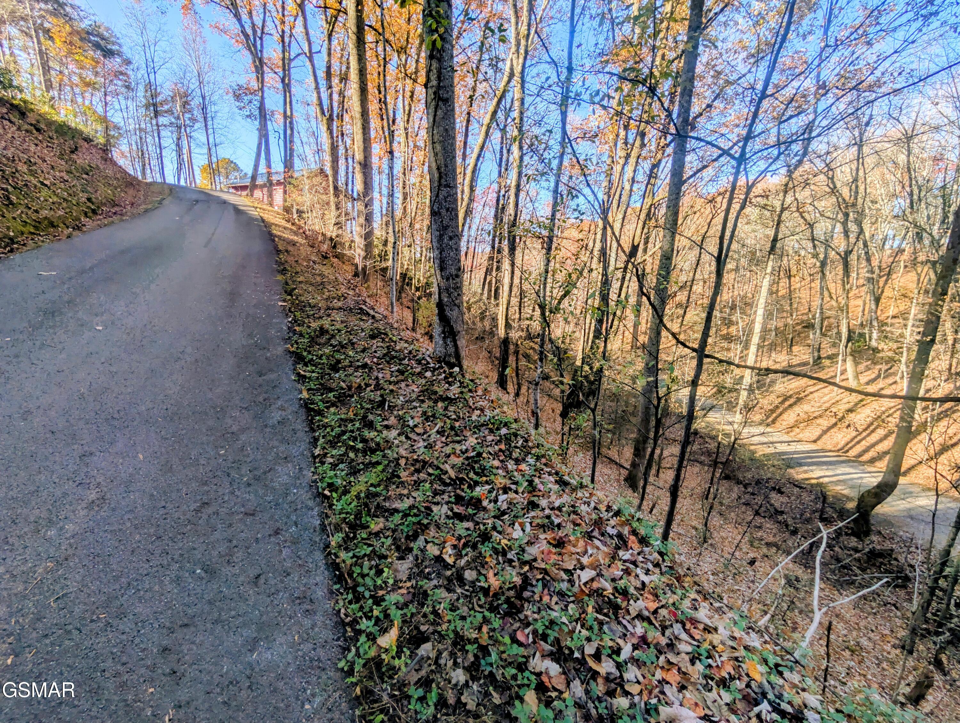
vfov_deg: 94.6
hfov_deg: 110.5
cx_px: 480
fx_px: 333
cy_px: 362
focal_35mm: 12
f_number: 1.7
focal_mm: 2.02
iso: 48
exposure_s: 1/810
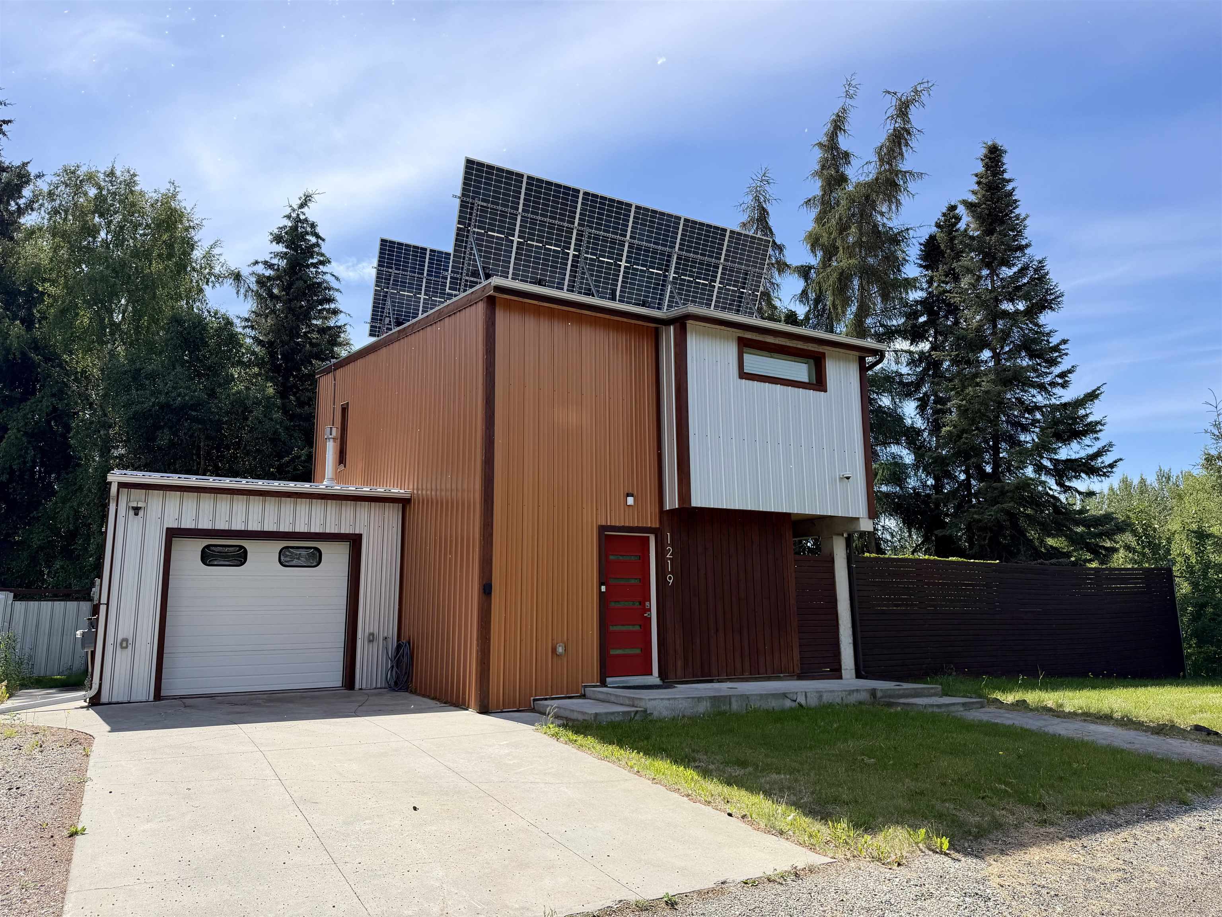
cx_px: 611
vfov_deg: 56.8
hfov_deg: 71.6
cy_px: 458
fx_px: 847
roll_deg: +1.5
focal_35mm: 24
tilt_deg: +11.2
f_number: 1.78
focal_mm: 6.76
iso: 80
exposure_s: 1/4167
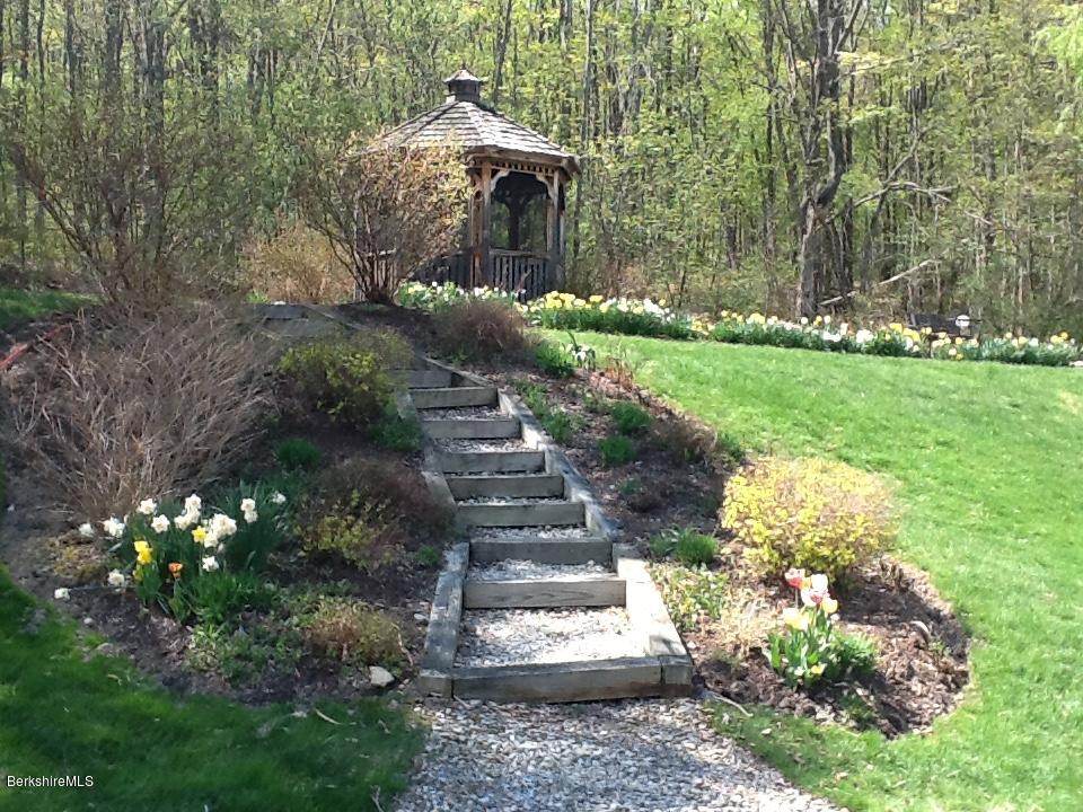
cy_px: 406
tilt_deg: -0.1
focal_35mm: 44
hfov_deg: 42.9
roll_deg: +0.2
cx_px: 542
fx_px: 1377
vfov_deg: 32.9
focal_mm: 2.03
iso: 40
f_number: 2.4
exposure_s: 1/361
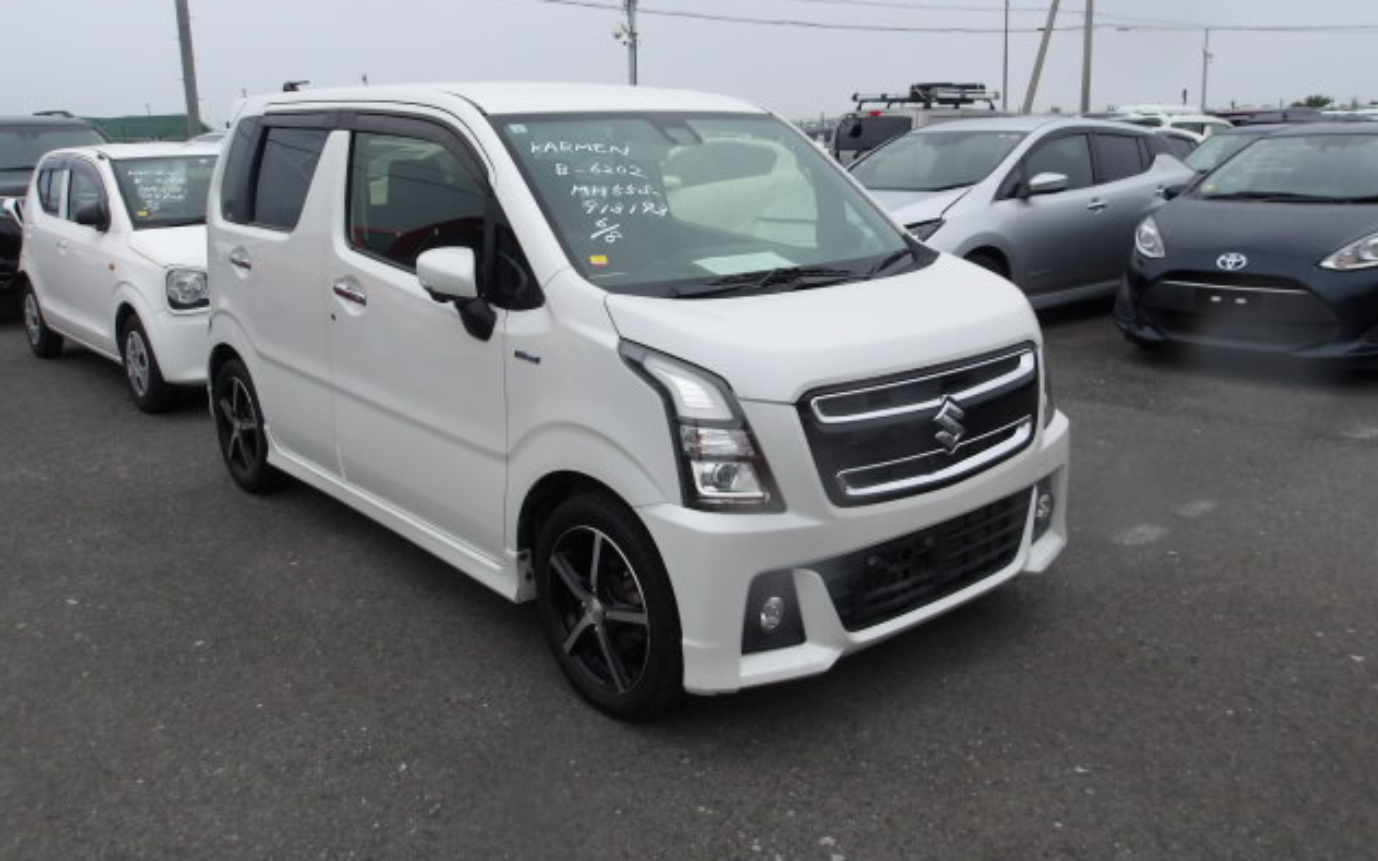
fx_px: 1089
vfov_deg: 43.0
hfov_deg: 64.6
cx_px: 685
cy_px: 360
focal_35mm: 29
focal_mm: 4.9
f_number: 10.4
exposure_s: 1/60
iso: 135
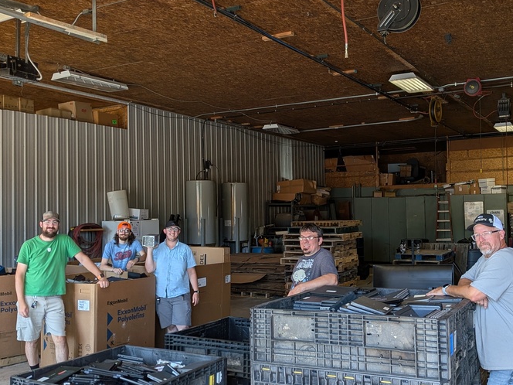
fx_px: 548
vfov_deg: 38.7
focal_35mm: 37
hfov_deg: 50.1
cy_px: 188
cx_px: 278
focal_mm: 4.53
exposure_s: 1/699
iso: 28
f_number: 1.7
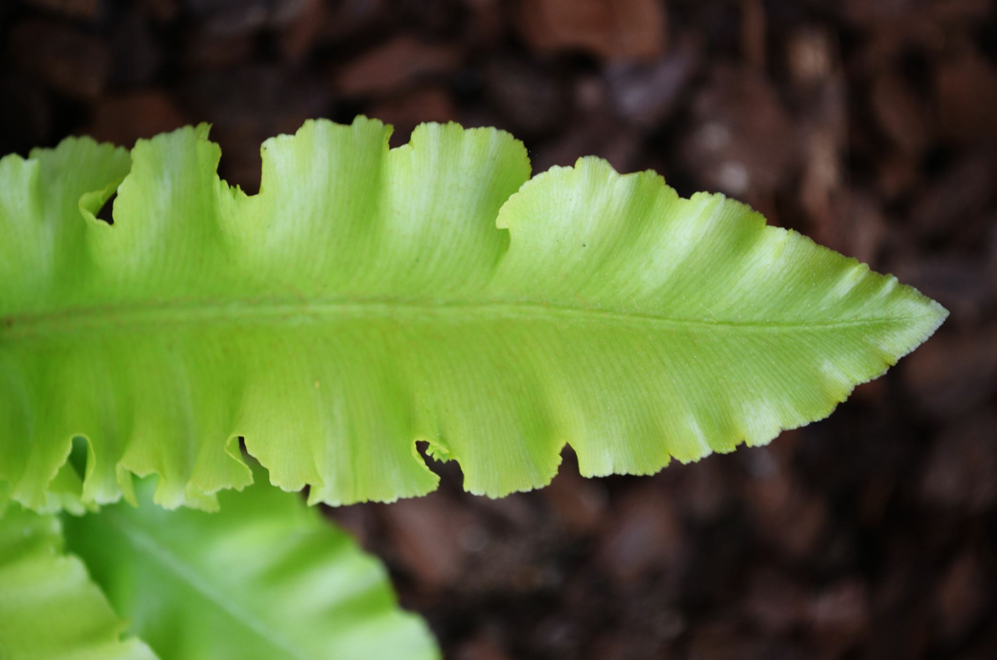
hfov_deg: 24.7
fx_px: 2280
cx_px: 498
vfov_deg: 16.5
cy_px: 330
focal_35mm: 82
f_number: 5.6
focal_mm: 55
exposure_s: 1/200
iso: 400
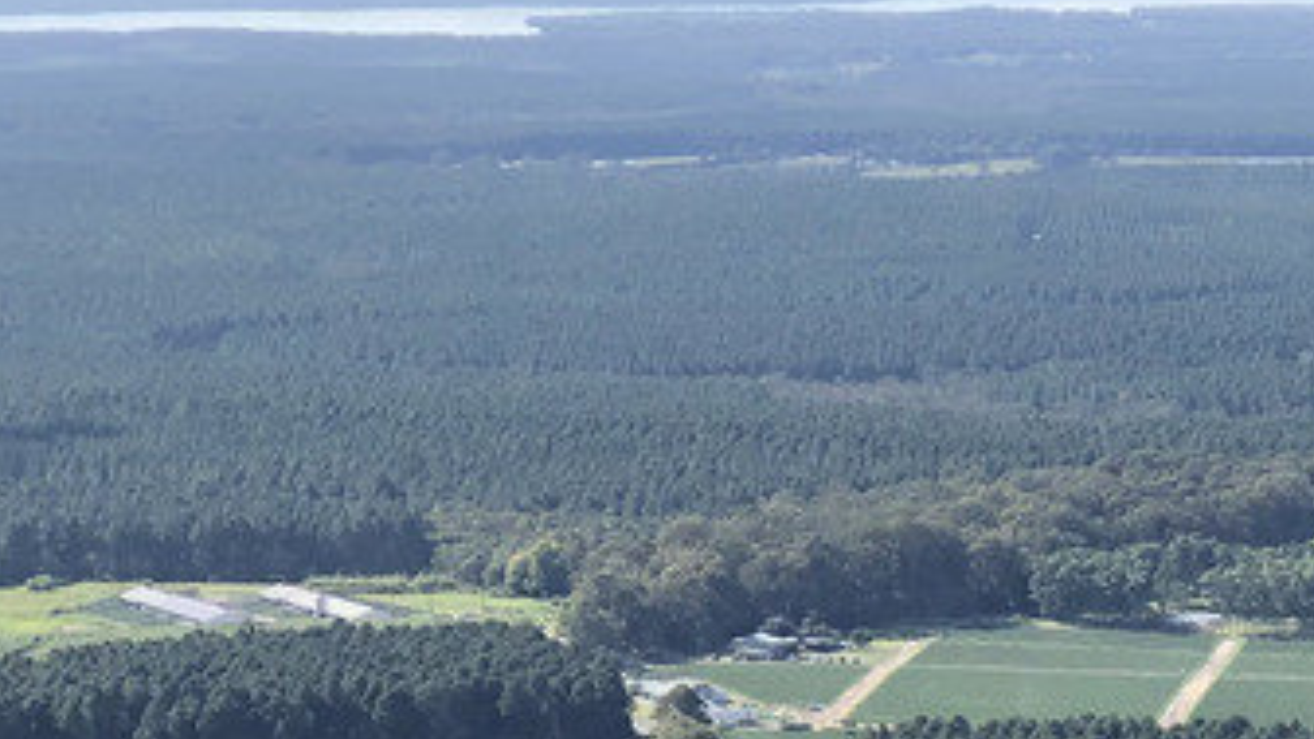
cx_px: 1525
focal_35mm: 189
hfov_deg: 11.2
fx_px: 6585
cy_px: 1380
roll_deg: +0.3
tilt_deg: -14.5
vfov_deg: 6.3
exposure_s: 1/316
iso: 20
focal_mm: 6.6
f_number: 2.8
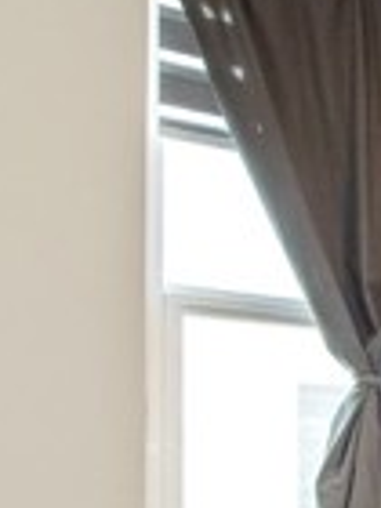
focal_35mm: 66
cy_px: 492
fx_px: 969
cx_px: 1023
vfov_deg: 27.9
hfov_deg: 13.0
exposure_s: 1/100
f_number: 5
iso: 800
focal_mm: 15
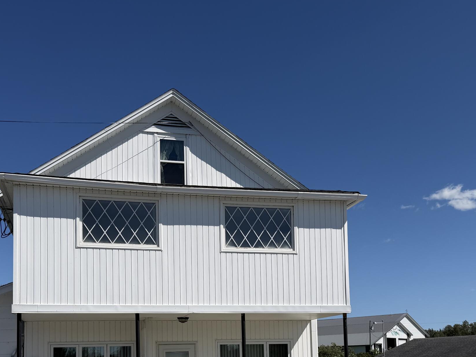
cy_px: 315
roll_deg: +1.1
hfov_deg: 42.9
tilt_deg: +4.0
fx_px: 605
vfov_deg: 31.5
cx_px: 221
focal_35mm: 44
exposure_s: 1/9091
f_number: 1.78
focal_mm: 6.76
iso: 80
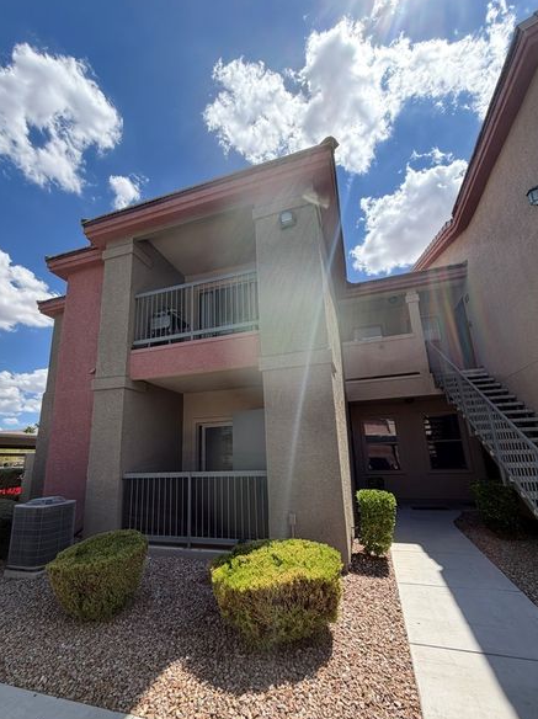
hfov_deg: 77.8
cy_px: 379
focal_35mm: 16
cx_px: 245
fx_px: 332
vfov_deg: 94.5
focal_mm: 2.22
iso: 40
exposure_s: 1/518
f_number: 2.2
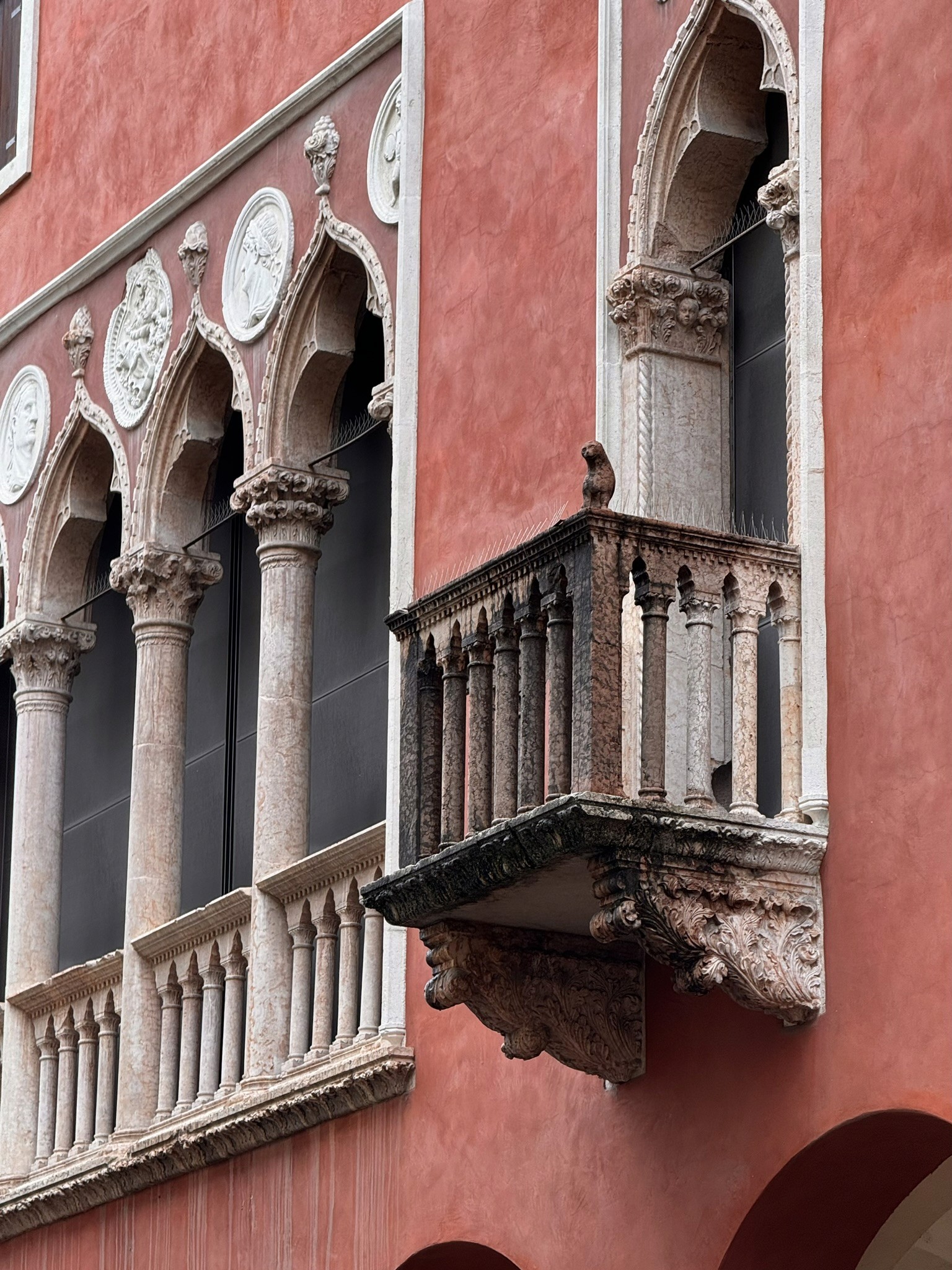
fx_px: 4400
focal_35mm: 120
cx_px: 476
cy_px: 635
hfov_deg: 12.3
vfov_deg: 16.4
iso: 50
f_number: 2.8
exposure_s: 1/100
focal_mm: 15.66
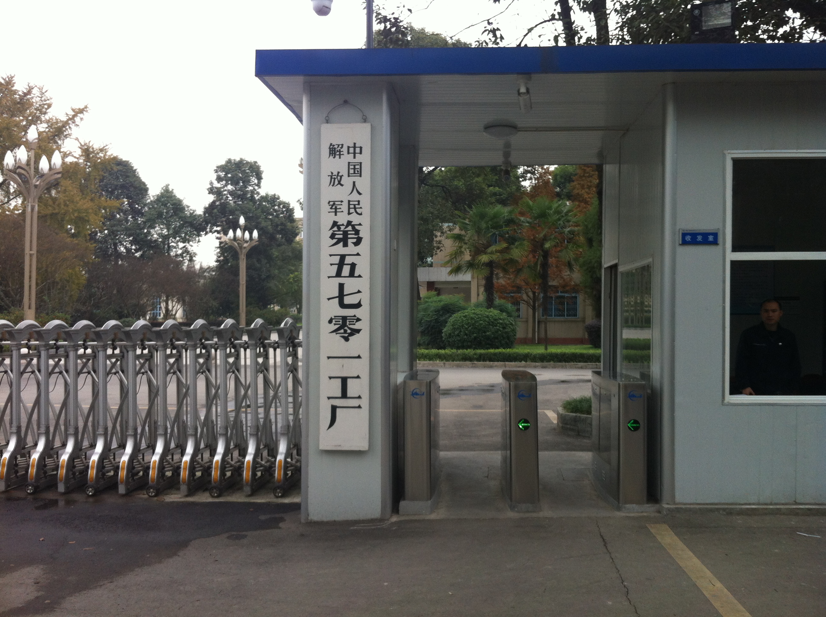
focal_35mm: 35
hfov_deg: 52.7
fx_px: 834
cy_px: 308
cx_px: 413
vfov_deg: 40.6
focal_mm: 3.85
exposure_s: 1/146
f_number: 2.8
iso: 80
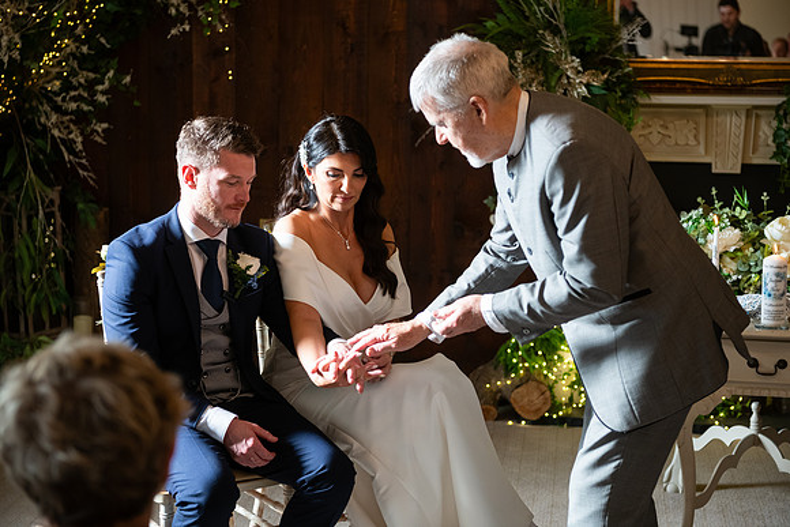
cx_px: 395
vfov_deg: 19.5
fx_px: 1536
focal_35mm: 70
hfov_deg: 28.8
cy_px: 264
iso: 800
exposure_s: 1/160
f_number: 3.5
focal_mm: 70
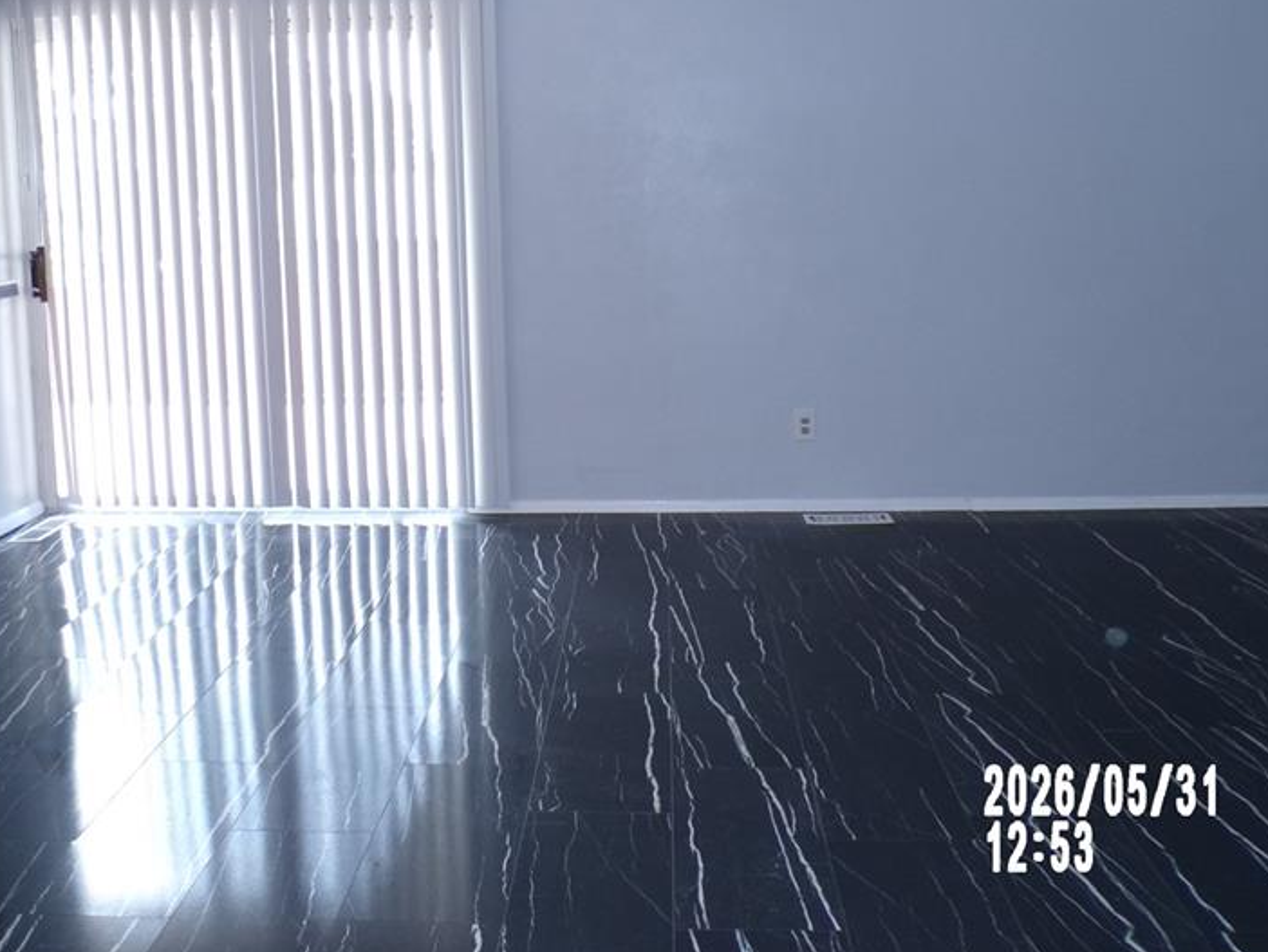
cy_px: 278
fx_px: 1283
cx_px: 585
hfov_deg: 52.6
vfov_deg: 40.0
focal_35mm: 35
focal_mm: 4.3
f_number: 3
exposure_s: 1/50
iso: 200
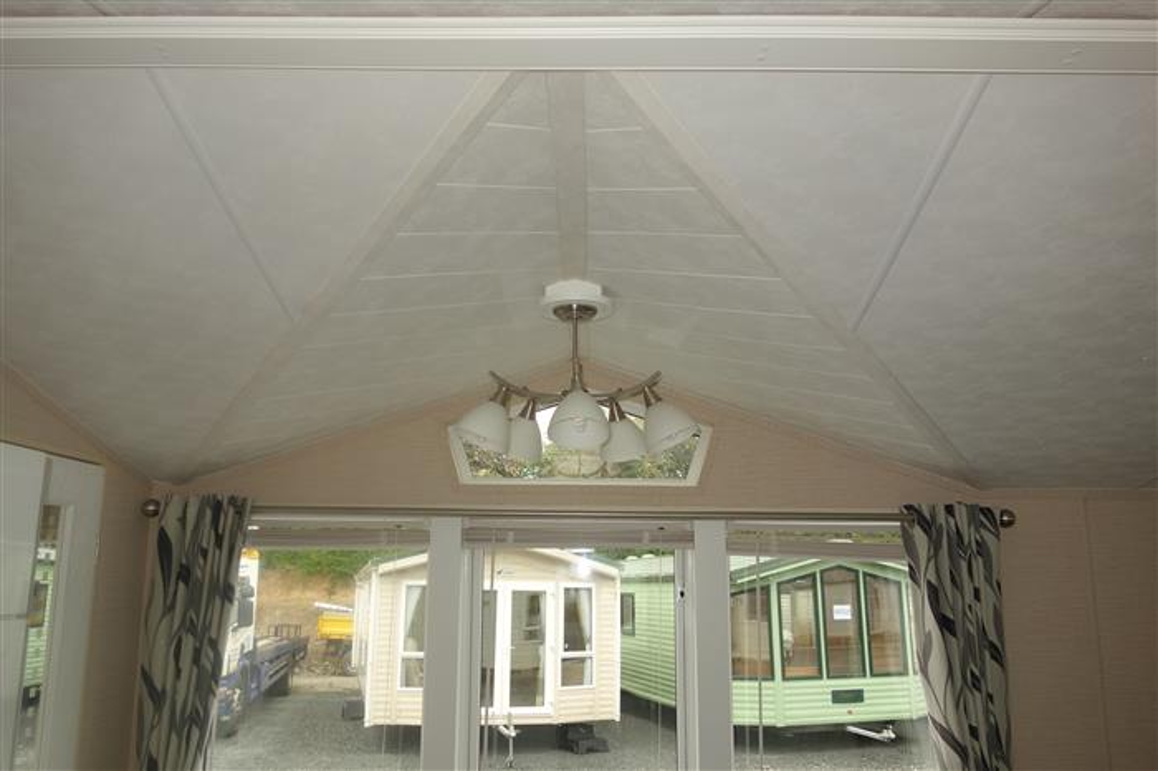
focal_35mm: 28
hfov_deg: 65.5
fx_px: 900
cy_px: 386
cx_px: 579
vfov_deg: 46.4
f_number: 4
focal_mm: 10.4
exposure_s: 1/160
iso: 125
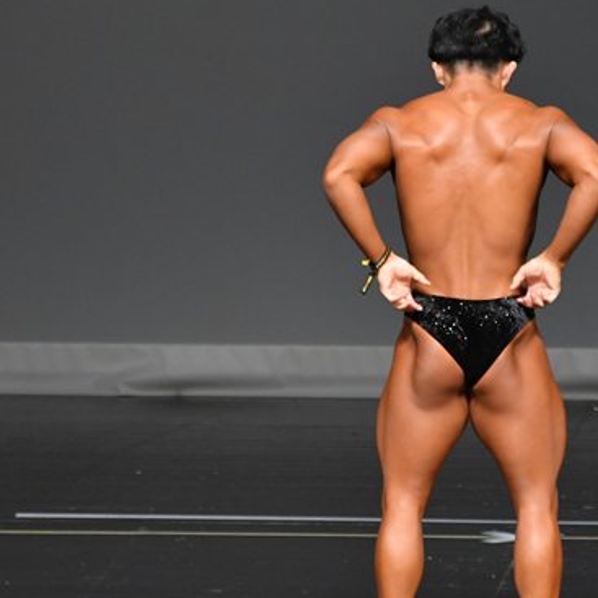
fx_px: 13154
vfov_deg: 2.6
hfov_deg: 2.6
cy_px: 308
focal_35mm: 673
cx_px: 475
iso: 2500
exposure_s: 1/400
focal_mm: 250
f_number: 5.6
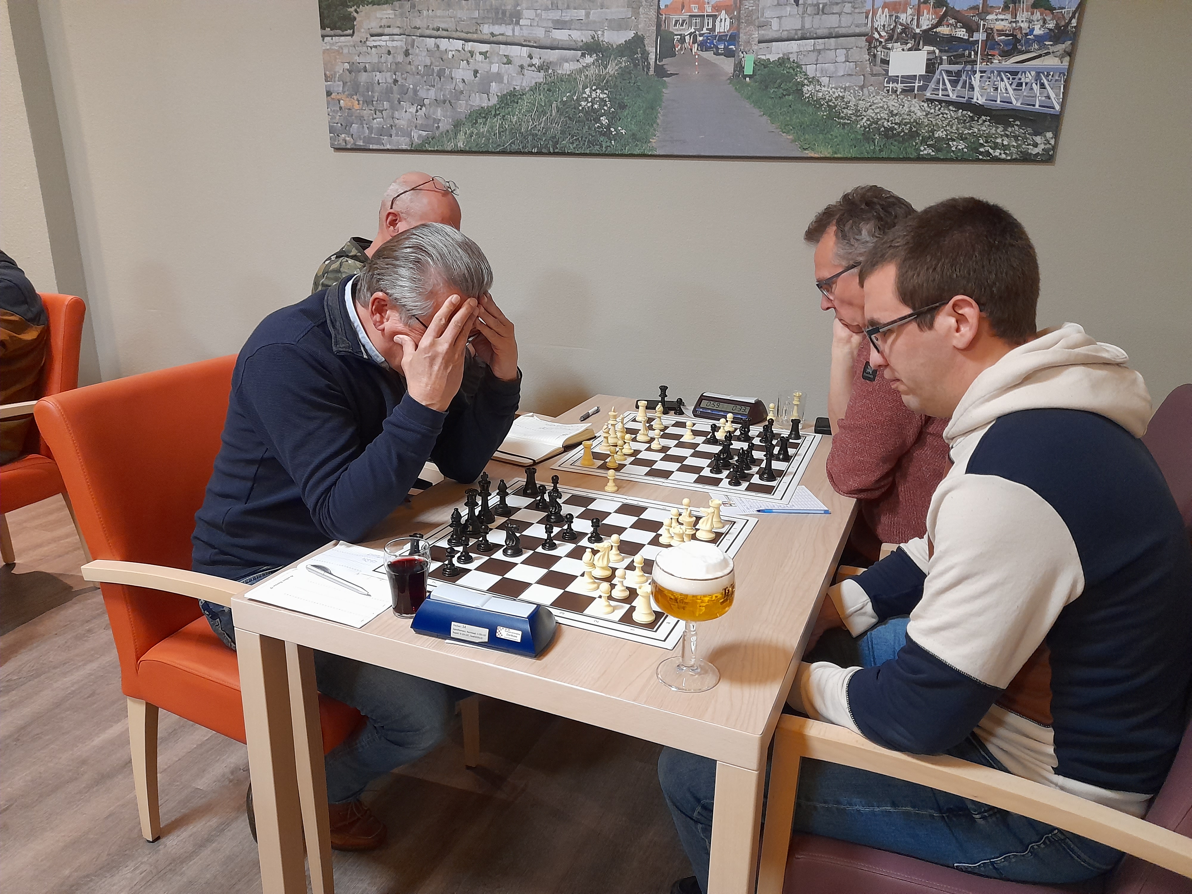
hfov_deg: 69.4
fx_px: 861
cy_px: 447
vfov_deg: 54.9
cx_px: 596
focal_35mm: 25
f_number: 2
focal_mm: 4.6
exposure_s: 1/33
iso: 400
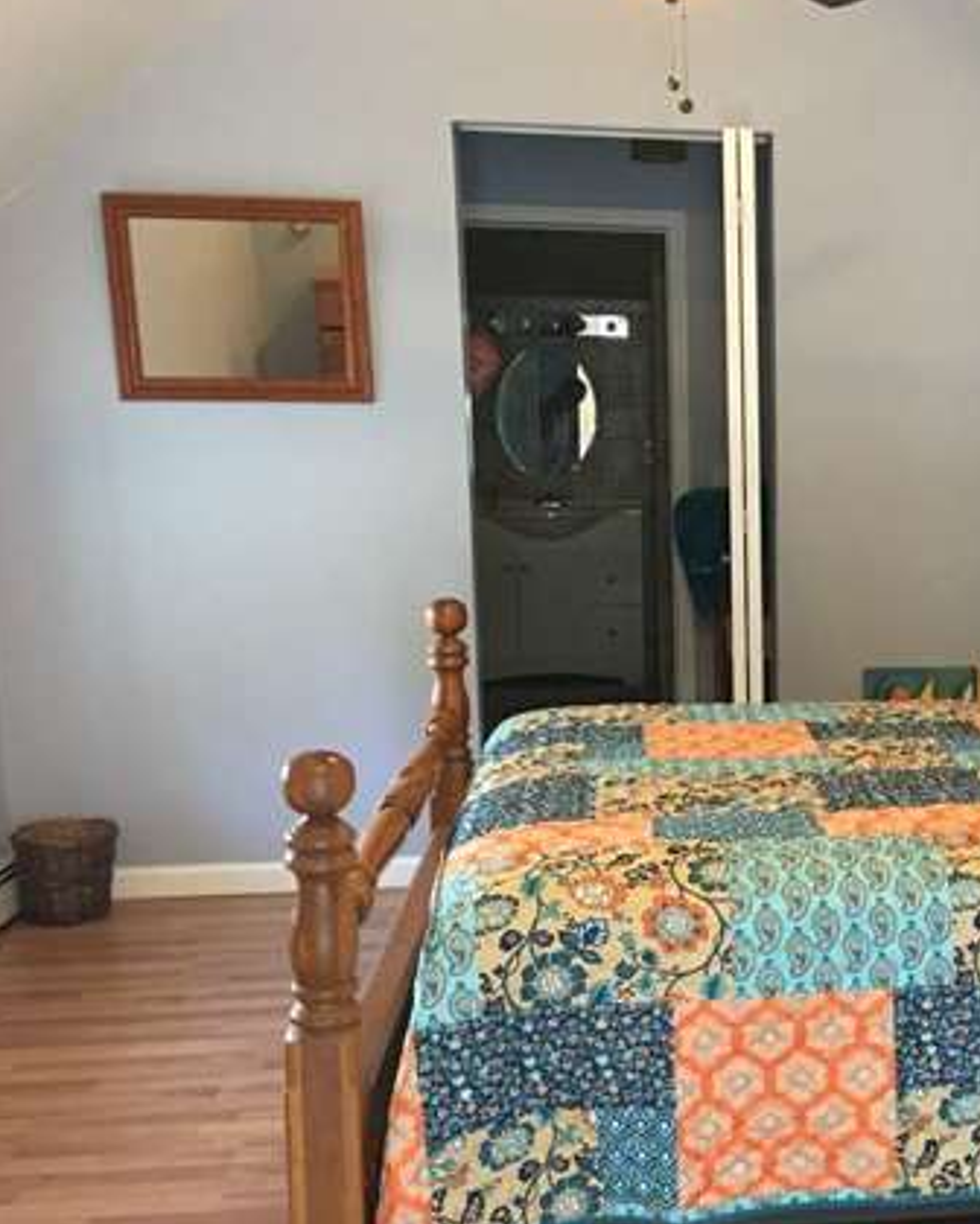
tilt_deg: -8.2
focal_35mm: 46
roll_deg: +0.0
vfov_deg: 40.3
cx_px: 938
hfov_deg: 30.8
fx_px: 1668
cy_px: 673
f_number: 2.2
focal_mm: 4.15
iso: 100
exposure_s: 1/15
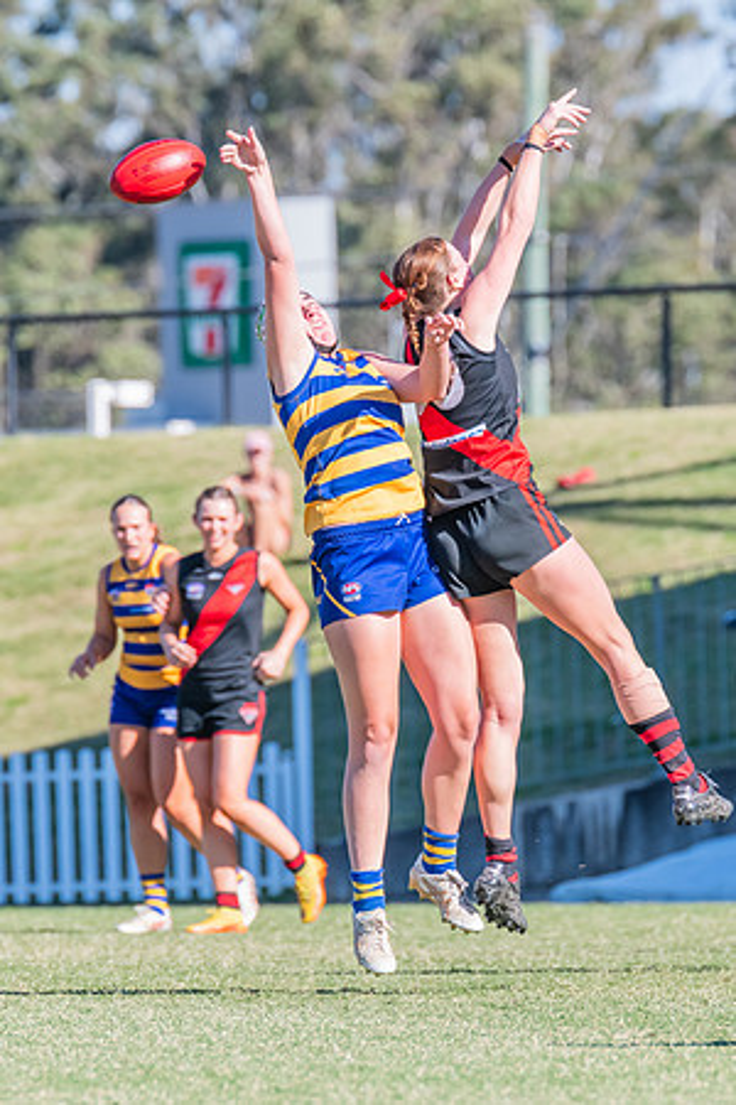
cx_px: 436
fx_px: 21058
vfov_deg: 3.0
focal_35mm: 687
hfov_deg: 2.0
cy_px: 504
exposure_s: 1/1250
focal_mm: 420
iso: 800
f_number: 8
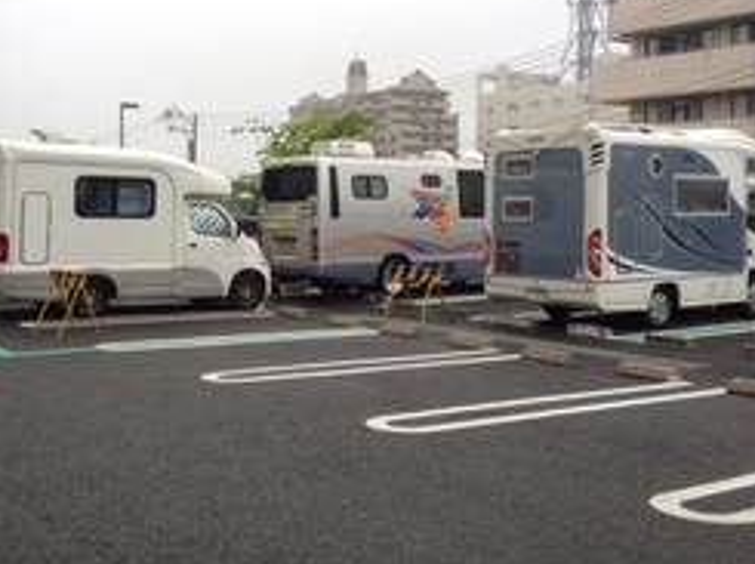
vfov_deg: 28.9
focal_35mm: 50
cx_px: 290
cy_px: 210
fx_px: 1089
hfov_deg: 38.0
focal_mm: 4.28
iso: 80
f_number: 2.4
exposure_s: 1/120
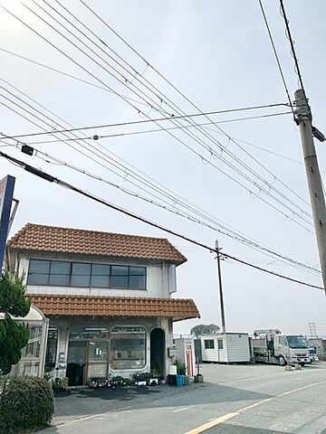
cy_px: 217
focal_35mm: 26
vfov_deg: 67.3
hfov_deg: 53.1
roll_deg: -0.2
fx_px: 326
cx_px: 163
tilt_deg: +20.7
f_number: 1.8
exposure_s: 1/10526
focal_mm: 4.25
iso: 25
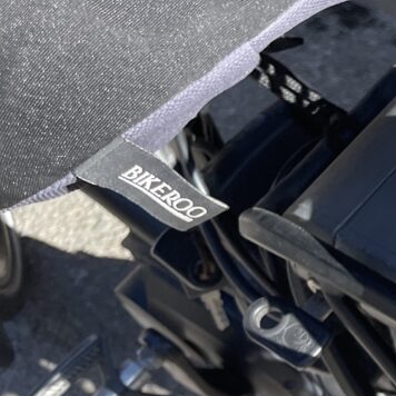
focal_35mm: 93
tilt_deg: -52.0
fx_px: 1204
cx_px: 783
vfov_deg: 18.3
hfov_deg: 15.2
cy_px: 378
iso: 32
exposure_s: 1/744
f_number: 1.6
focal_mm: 4.2
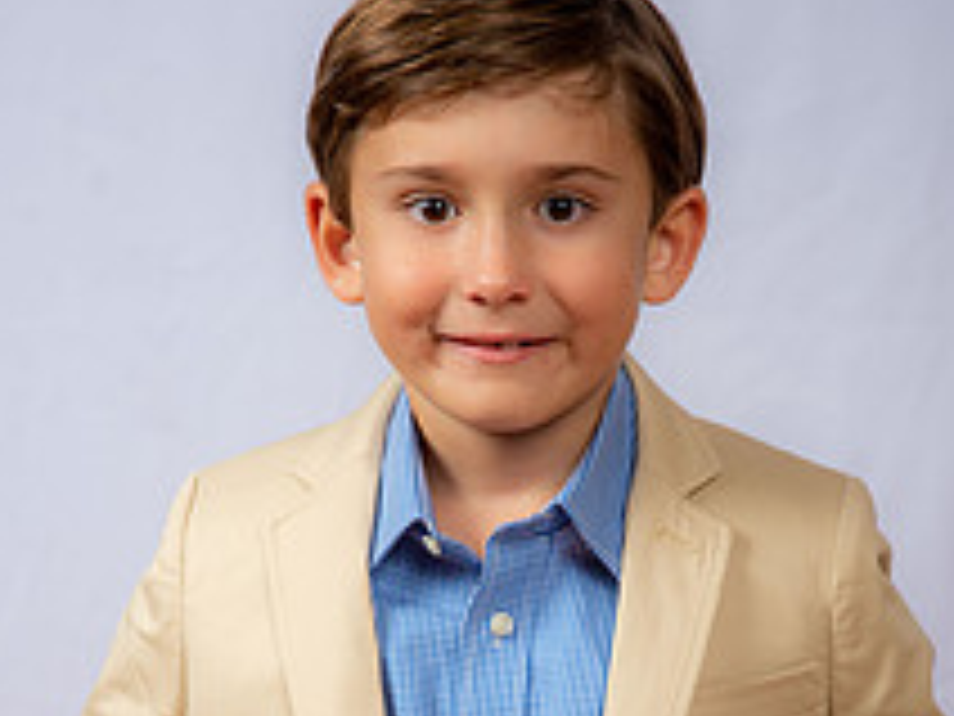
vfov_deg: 9.2
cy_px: 806
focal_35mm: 159
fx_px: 4382
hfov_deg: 12.4
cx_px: 538
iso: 250
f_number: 6.3
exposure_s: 1/160
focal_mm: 78
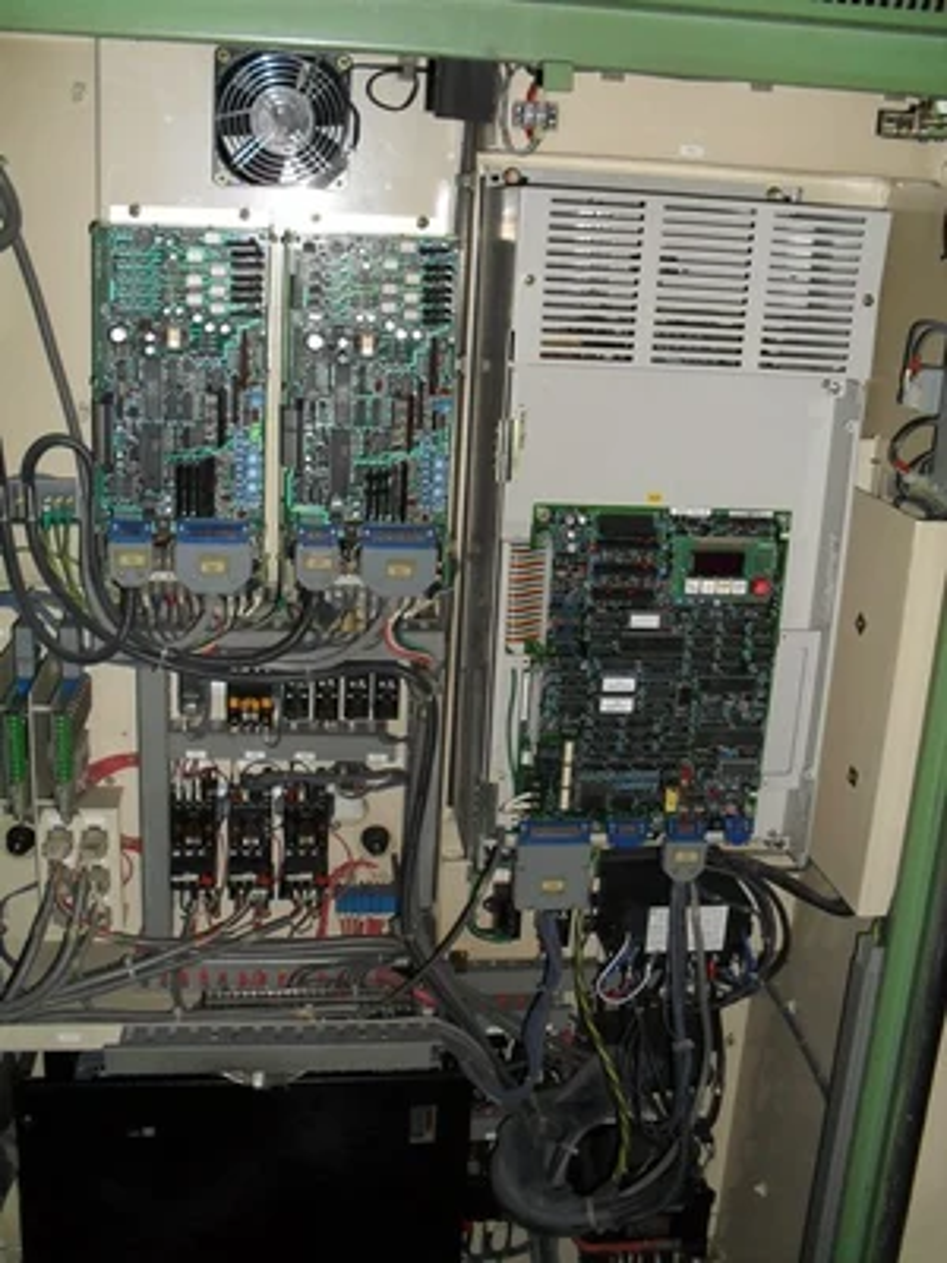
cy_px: 632
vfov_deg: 52.6
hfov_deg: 40.7
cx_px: 474
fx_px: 1277
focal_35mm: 35
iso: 200
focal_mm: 6.3
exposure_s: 1/45
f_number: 3.2
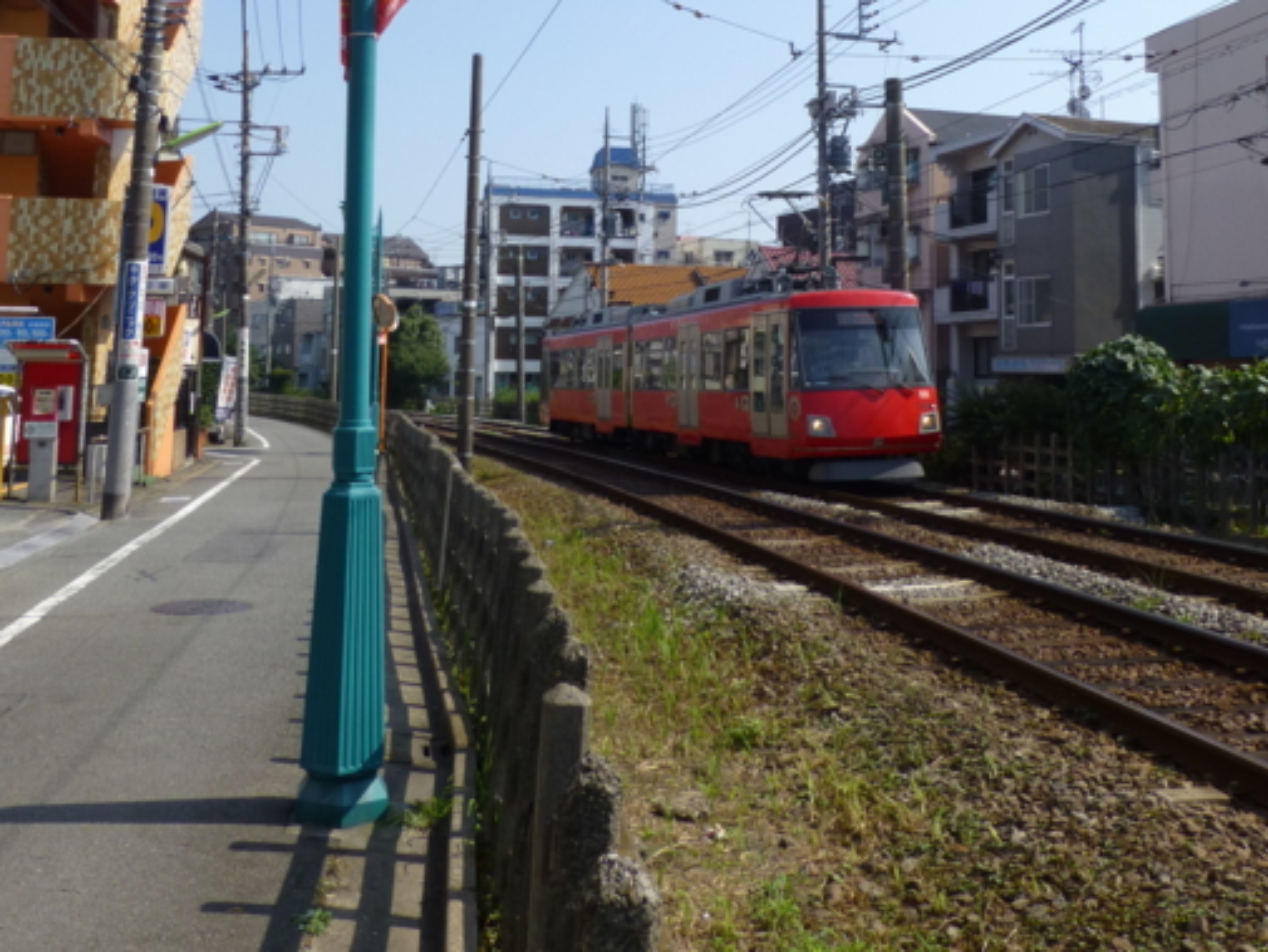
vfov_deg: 36.4
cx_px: 655
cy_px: 186
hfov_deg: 49.0
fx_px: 1392
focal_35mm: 38
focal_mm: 4.3
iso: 100
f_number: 4
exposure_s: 1/800
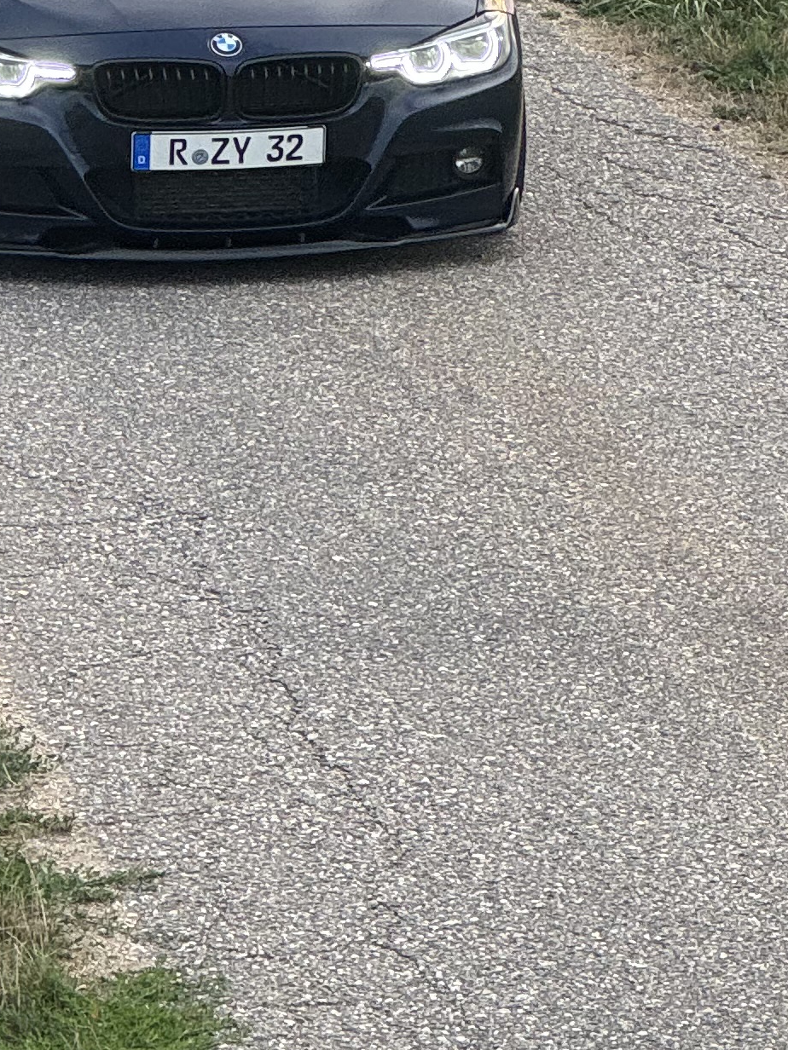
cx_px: 49
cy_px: -77
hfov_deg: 5.9
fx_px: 7649
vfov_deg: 7.8
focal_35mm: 252
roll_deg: -0.6
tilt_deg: -7.4
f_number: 2.8
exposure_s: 1/99
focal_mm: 9
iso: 25
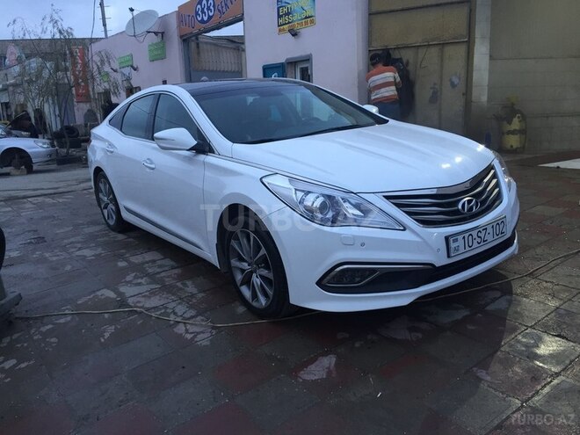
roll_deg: +1.6
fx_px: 486
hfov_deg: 61.7
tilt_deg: -11.9
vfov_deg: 48.2
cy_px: 218
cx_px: 290
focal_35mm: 29
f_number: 2.2
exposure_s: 1/33
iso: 100
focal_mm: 4.15
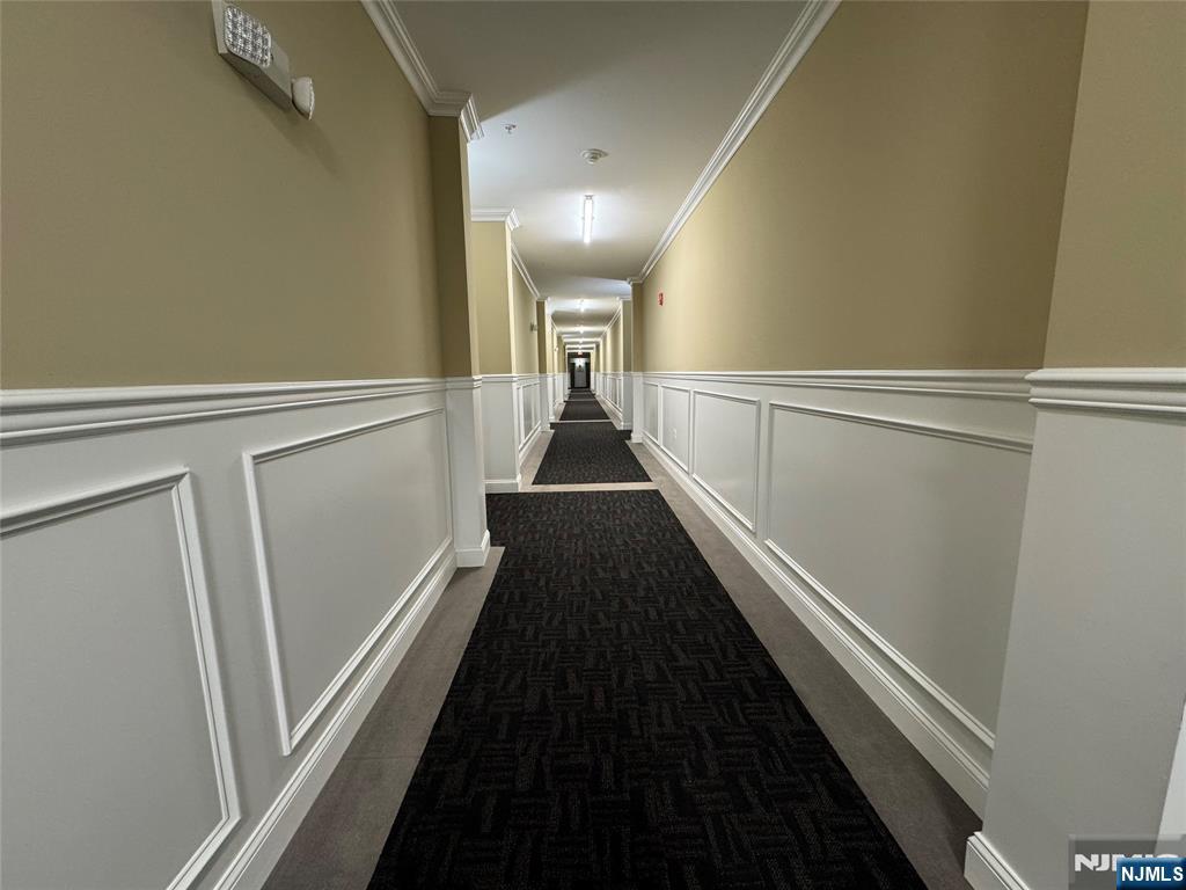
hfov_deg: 102.1
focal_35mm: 14
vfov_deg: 85.7
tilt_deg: -8.7
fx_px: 480
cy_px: 445
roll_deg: +1.4
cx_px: 593
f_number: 2.2
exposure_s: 1/60
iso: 200
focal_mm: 2.22
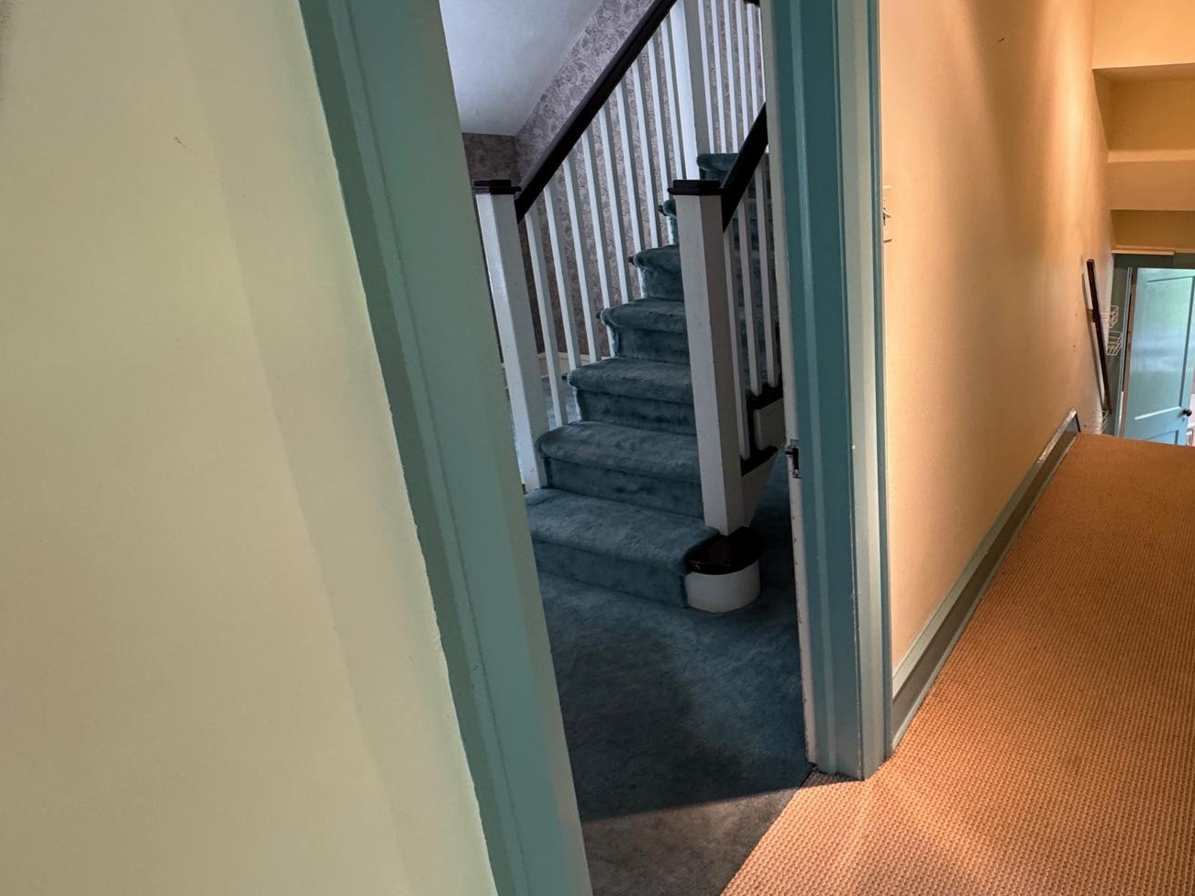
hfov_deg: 70.6
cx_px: 913
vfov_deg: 61.0
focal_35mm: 22
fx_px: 759
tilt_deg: -17.0
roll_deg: +1.0
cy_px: 404
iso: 250
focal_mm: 2.22
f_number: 2.2
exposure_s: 1/60
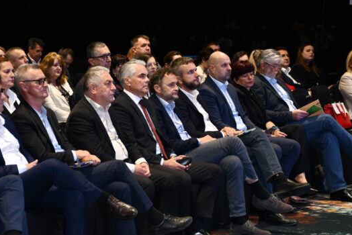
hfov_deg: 15.4
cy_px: 150
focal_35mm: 133
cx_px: 116
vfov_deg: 10.3
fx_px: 1301
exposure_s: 1/60
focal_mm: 62
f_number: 5
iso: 640
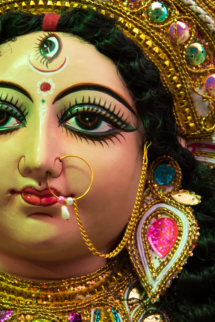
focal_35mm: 224
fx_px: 2005
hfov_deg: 6.1
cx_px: 55
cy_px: 233
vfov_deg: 9.2
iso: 640
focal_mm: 66
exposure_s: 1/200
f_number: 4.5
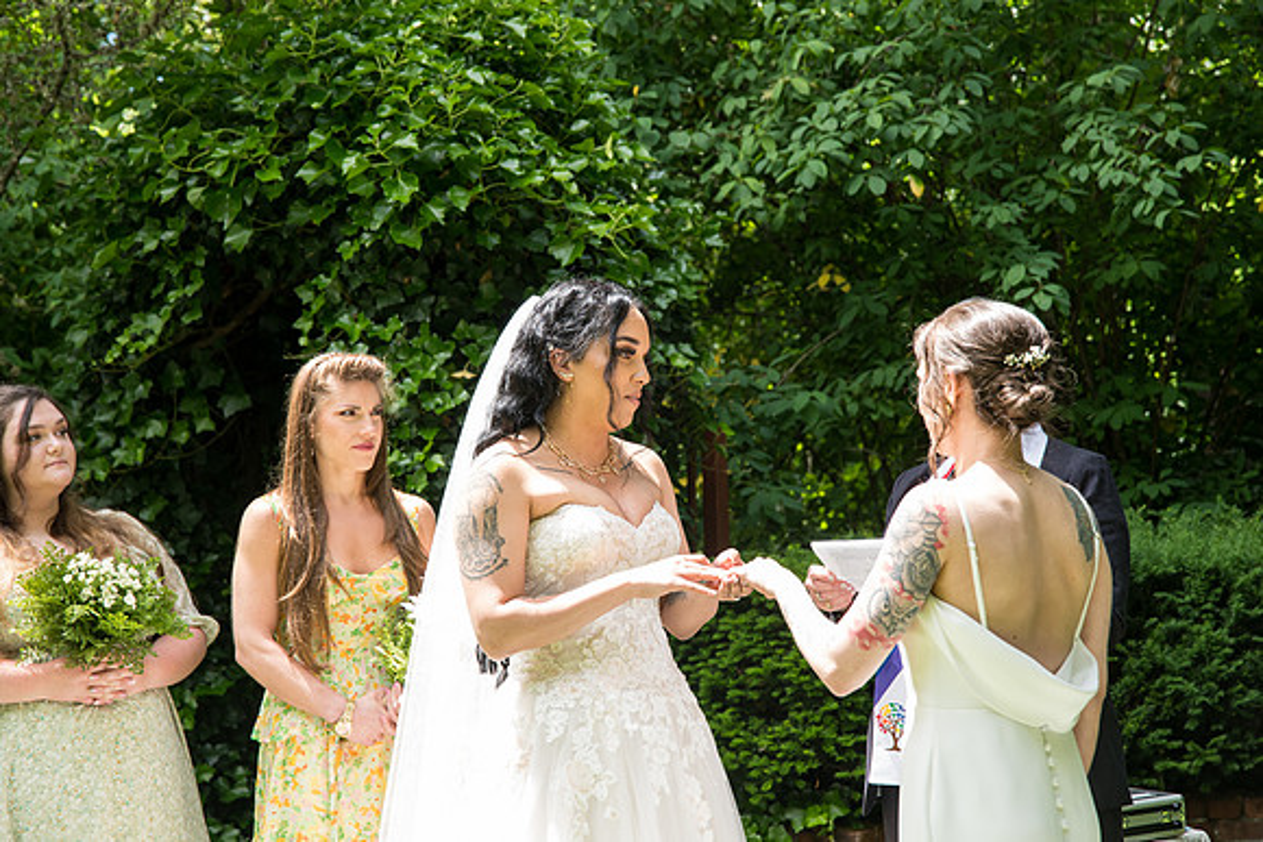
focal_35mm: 70
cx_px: 632
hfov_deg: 28.8
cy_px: 421
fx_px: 2456
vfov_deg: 19.5
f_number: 5
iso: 500
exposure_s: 1/400
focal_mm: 70
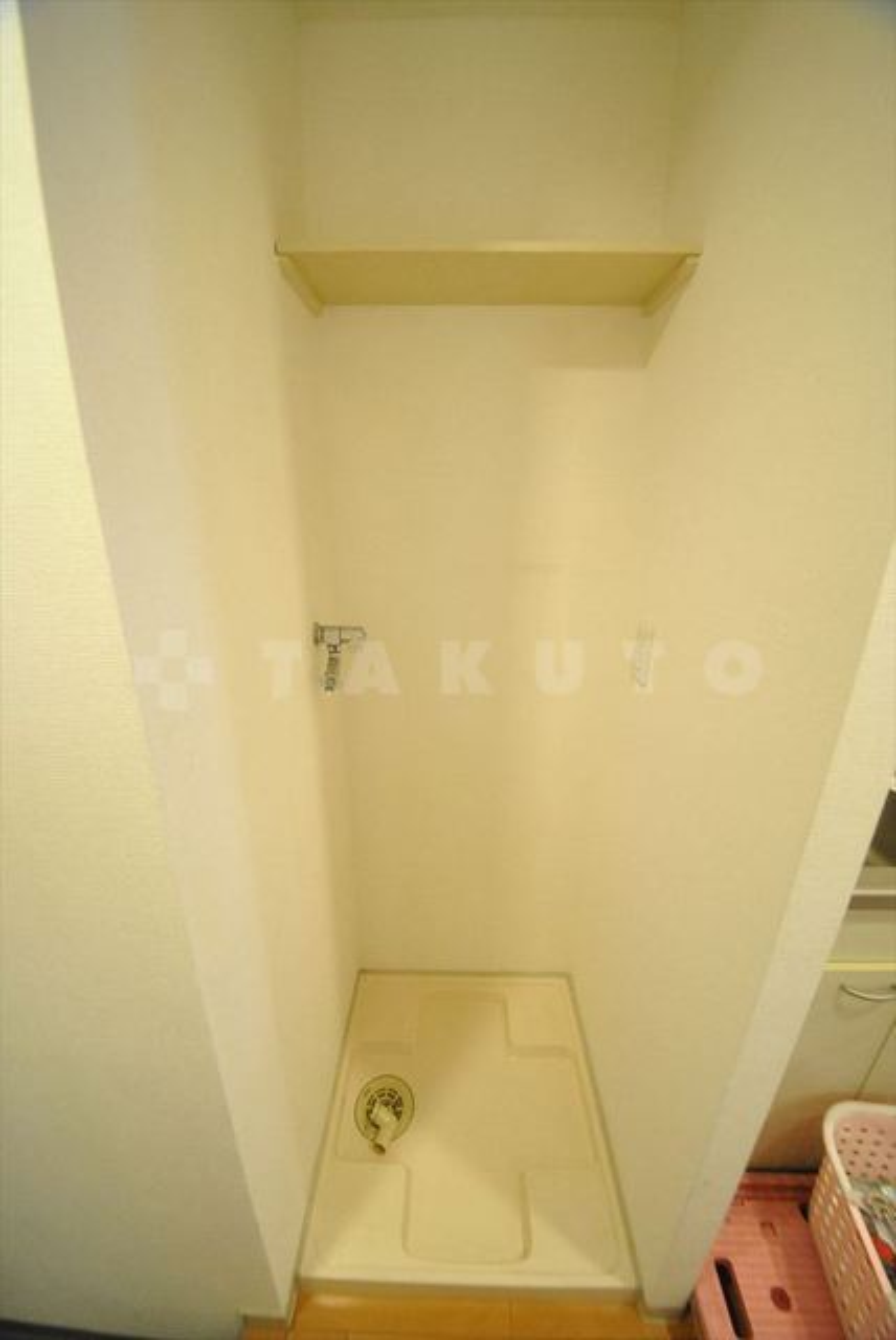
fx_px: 447
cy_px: 670
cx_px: 448
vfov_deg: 112.6
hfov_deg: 90.1
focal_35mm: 12
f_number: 4.5
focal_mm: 8
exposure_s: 1/30
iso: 1100
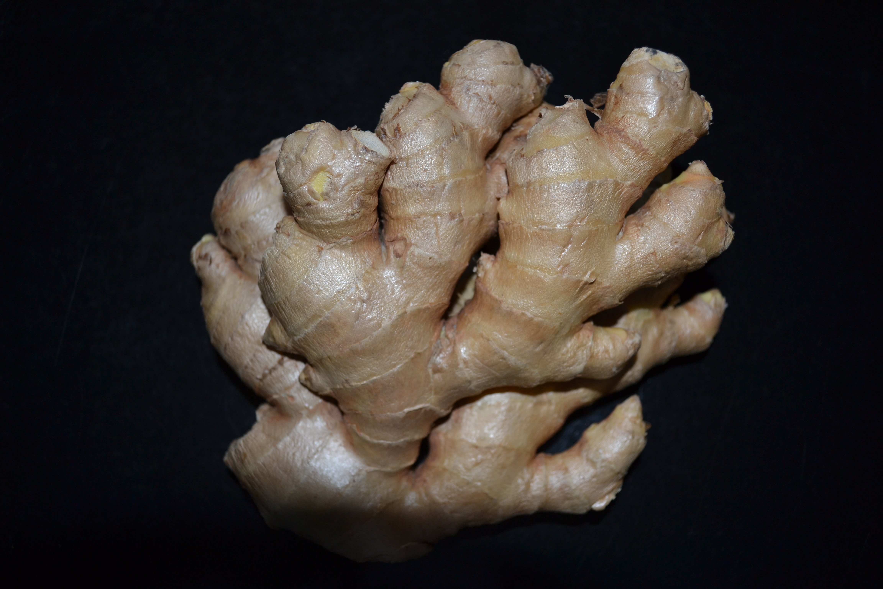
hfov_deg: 57.2
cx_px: 442
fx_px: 809
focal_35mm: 33
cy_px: 294
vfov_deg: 40.0
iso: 160
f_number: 4
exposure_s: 1/60
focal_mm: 22
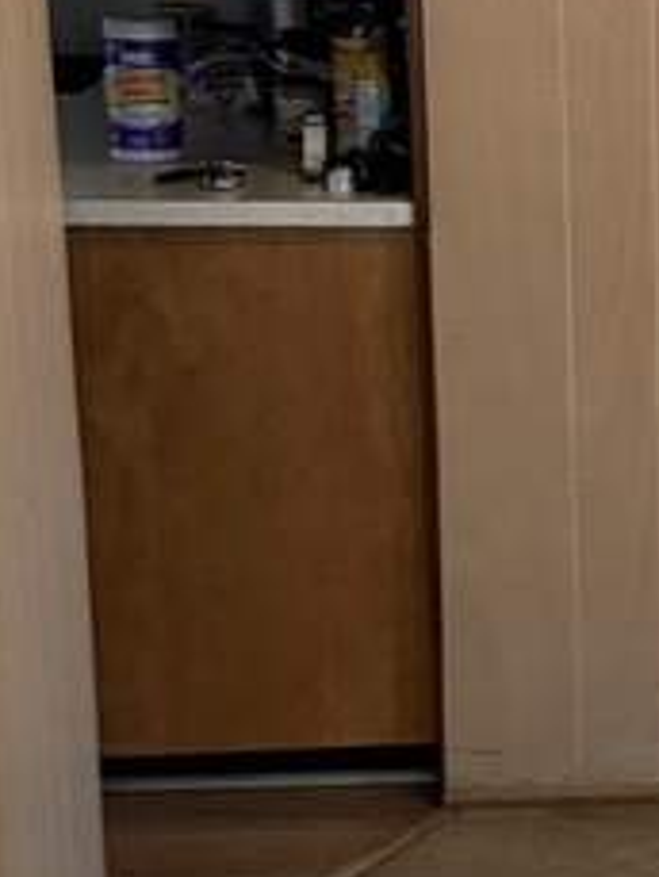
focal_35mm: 113
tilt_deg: -14.8
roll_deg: +0.2
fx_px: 2866
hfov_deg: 12.5
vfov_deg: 17.4
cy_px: 483
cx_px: 981
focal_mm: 6.76
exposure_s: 1/60
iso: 500
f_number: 1.78
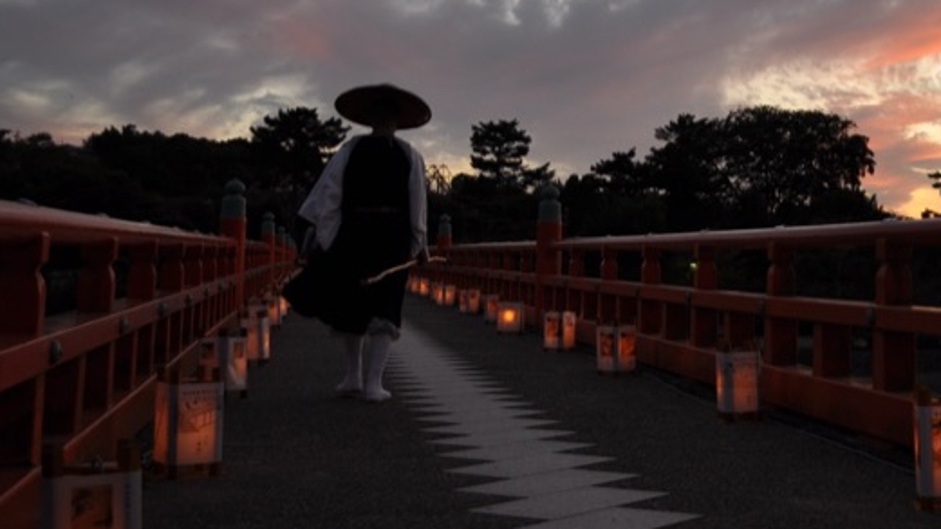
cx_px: 775
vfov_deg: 18.1
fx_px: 1622
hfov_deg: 31.4
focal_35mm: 65
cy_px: -3
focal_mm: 24
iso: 200
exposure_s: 1/60
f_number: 4
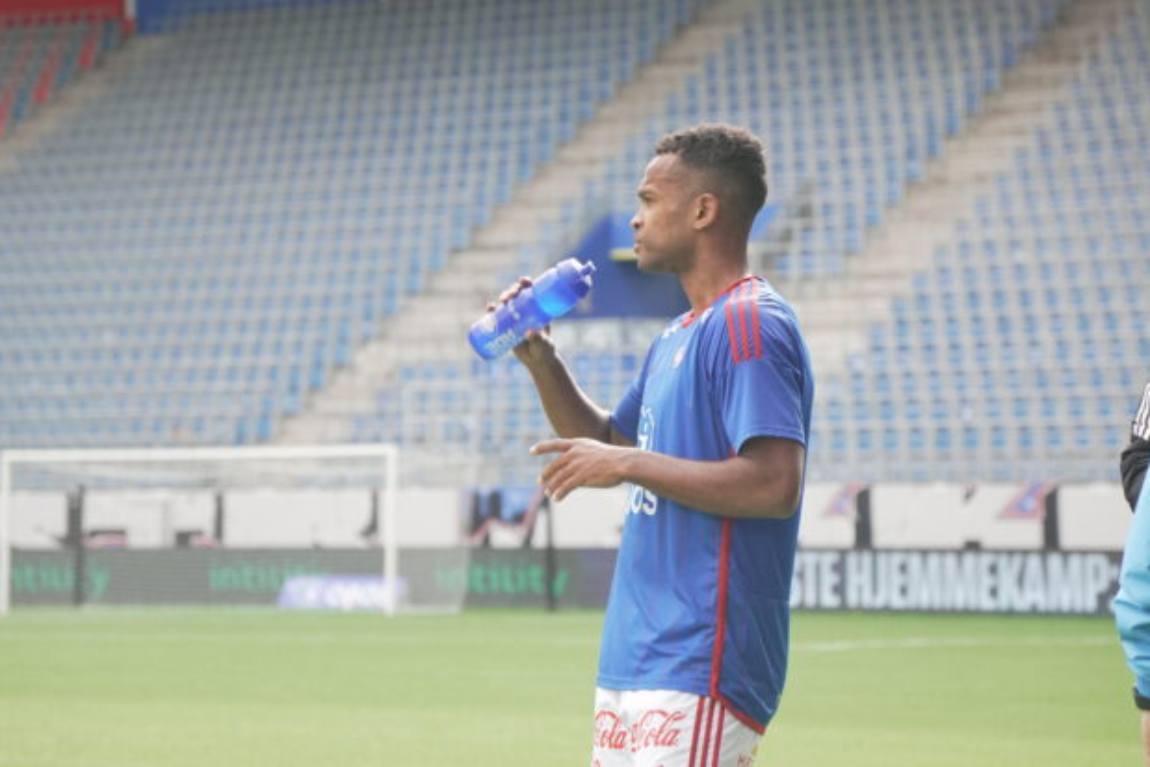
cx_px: 596
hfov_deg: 17.3
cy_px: 425
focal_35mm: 118
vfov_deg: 11.6
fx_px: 3770
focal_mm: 70
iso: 2000
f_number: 2.8
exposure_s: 1/200
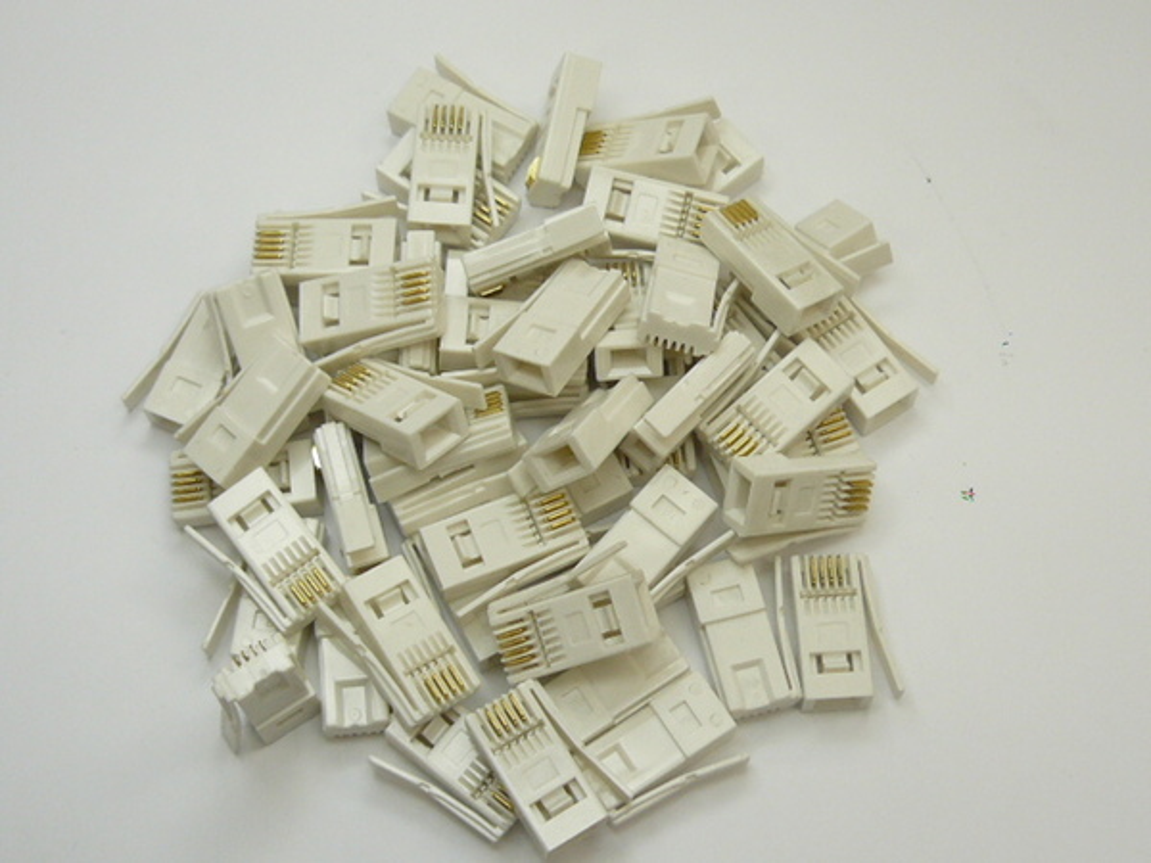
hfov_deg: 35.5
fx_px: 1796
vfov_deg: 27.0
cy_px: 432
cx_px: 576
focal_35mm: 54
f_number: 2.8
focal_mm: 6
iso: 100
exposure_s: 1/60
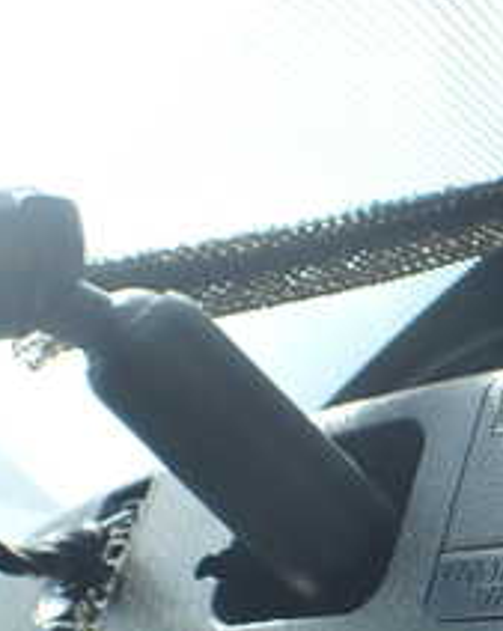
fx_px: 1548
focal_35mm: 83
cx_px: 595
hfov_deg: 17.6
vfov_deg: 22.7
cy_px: 512
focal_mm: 5.4
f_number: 3.2
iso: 100
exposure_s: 1/250
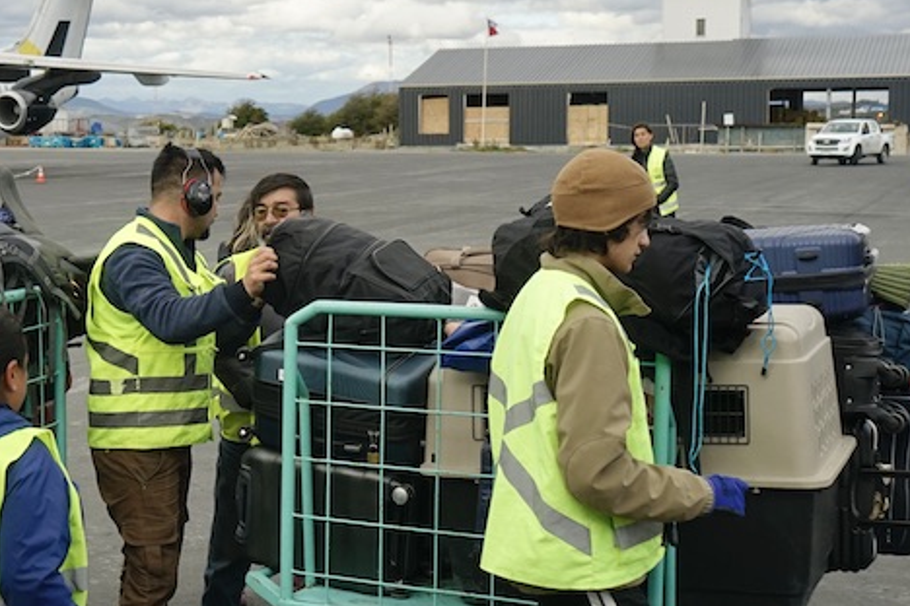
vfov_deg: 21.9
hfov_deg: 31.0
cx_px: 99
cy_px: 376
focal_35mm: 62
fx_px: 1567
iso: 400
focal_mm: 29
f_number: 5
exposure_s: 1/1250
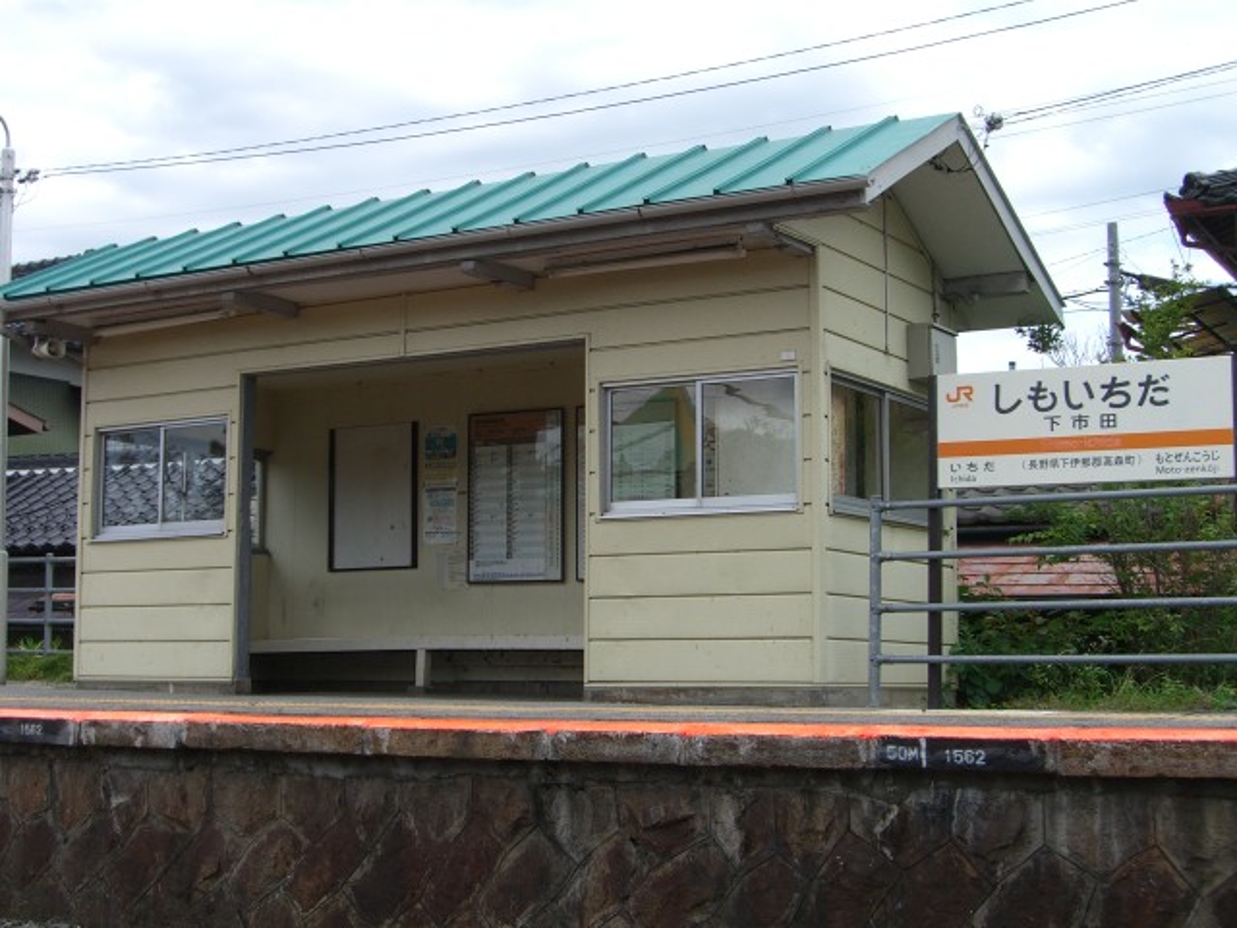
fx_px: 1965
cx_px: 618
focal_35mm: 55
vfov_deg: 26.6
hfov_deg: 34.9
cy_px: 464
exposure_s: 1/320
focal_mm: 9
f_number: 5.2
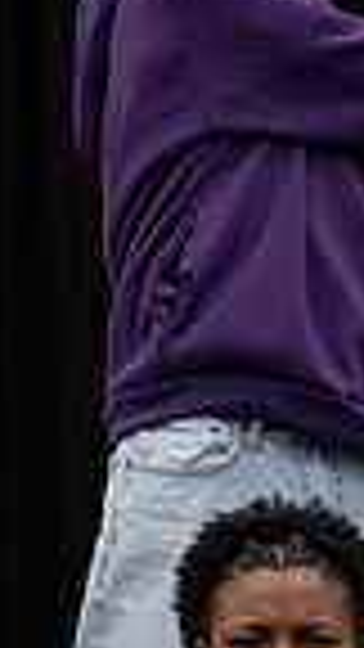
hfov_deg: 2.4
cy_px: 693
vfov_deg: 4.3
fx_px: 8597
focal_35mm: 501
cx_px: -908
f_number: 6.3
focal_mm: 119
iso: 8000
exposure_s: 1/160
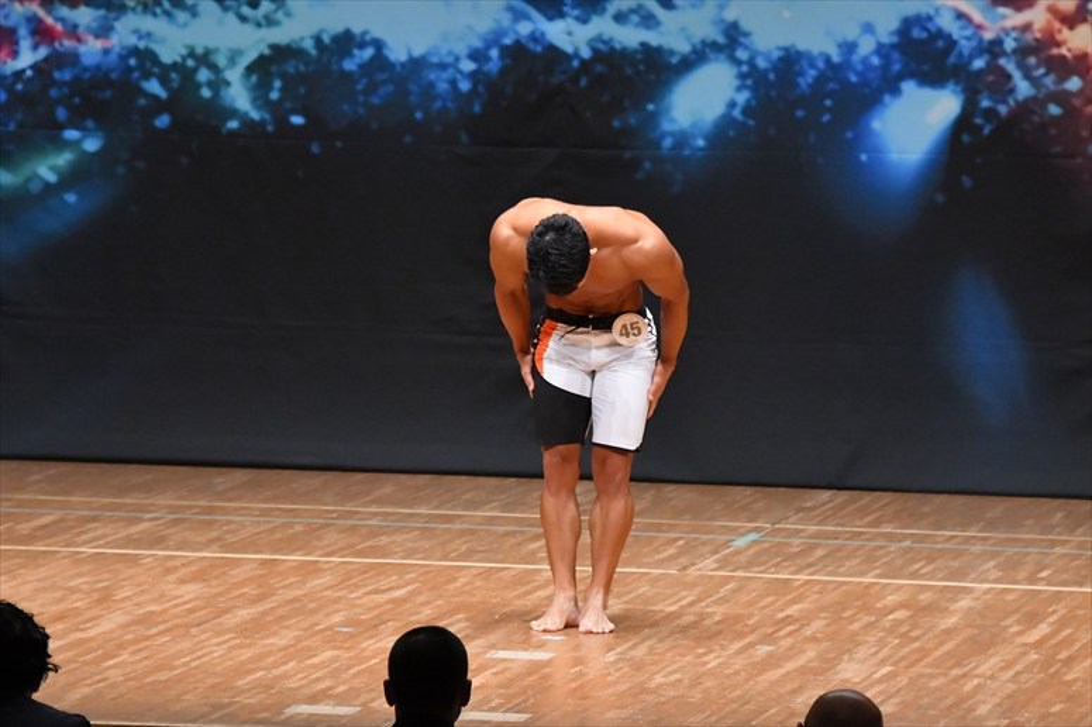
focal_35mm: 270
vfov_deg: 5.1
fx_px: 8186
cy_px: 364
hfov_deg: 7.6
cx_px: 546
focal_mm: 180
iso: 8000
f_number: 5.6
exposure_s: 1/400
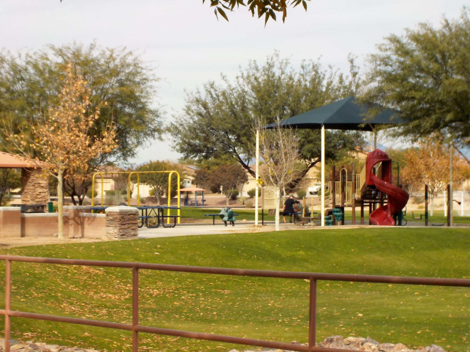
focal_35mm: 90
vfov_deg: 16.4
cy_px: 176
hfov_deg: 21.8
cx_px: 235
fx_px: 1222
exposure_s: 1/640
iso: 125
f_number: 5.9
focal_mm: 12.3
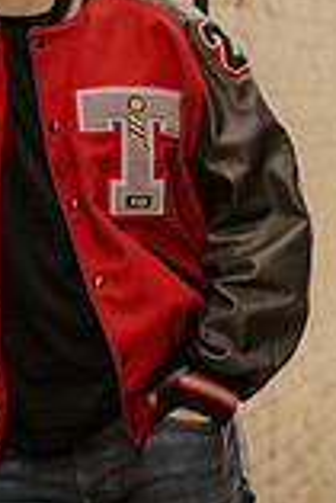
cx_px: 70
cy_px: 186
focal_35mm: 143
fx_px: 1997
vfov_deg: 14.3
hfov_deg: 9.6
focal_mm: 50
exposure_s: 1/125
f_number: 1.8
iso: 200
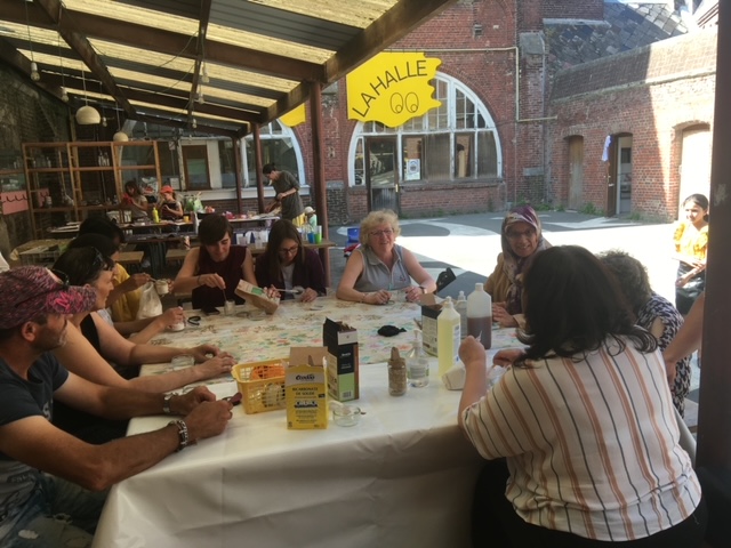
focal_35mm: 29
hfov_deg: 61.7
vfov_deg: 48.2
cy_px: 274
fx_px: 612
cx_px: 366
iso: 25
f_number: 2.2
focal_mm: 4.15
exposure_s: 1/174
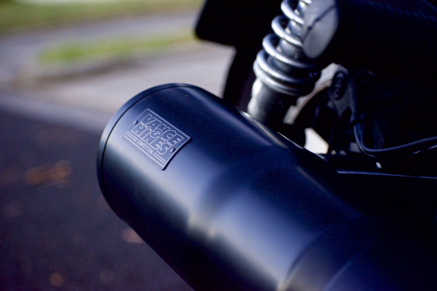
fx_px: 1274
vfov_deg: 13.0
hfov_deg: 19.5
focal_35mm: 105
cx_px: 218
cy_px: 146
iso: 250
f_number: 4.5
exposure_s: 1/60
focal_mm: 70
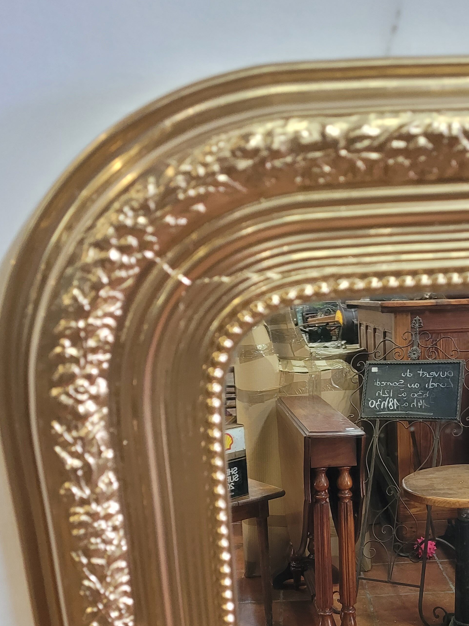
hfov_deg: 34.8
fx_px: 741
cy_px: 417
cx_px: 311
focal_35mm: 41
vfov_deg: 45.1
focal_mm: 5.4
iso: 320
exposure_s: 1/50
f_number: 1.8
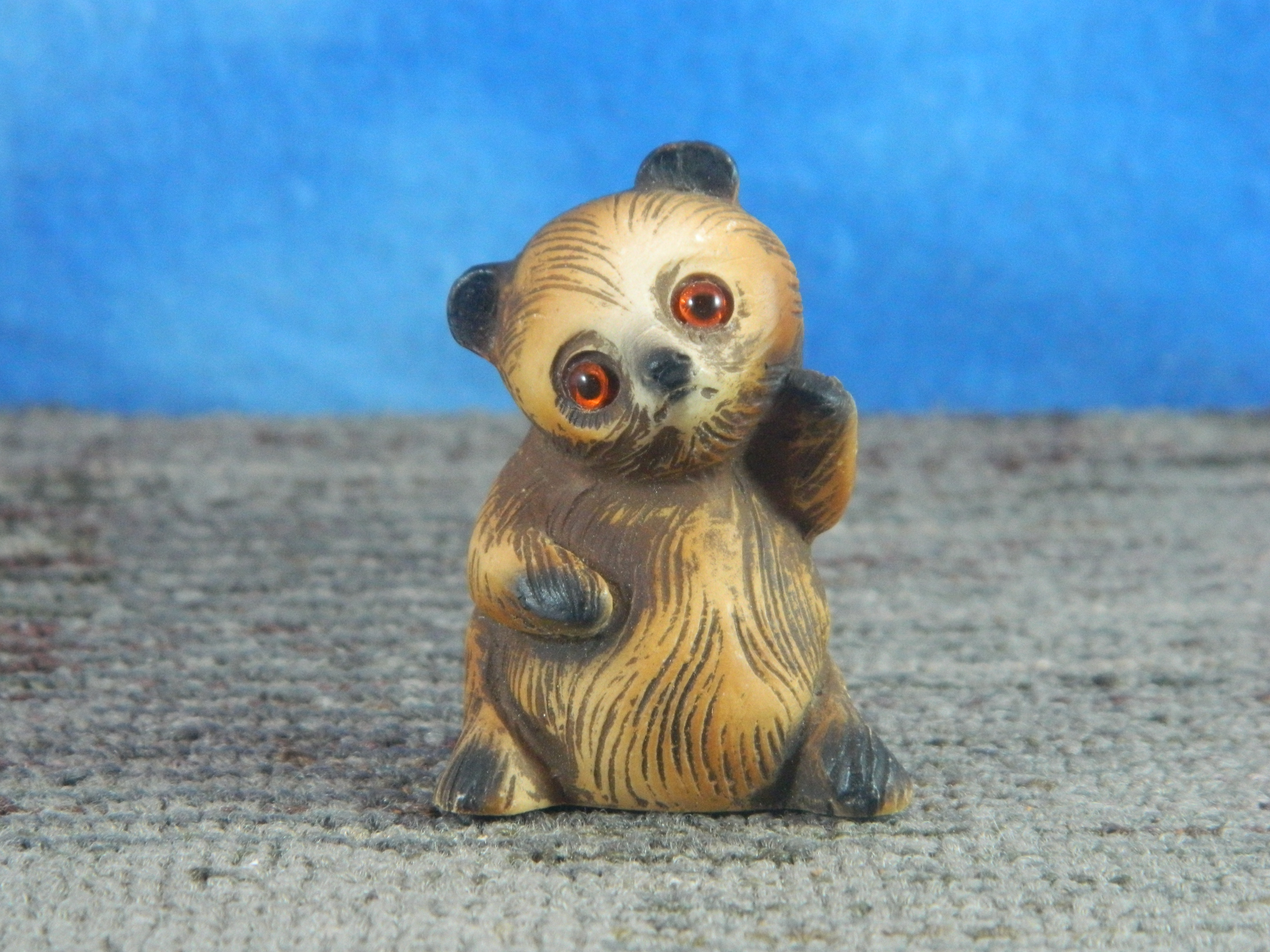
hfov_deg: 15.3
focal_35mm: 129
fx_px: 4733
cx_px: 635
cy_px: 476
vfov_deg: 11.5
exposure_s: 1/13
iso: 400
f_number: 4.7
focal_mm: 23.2
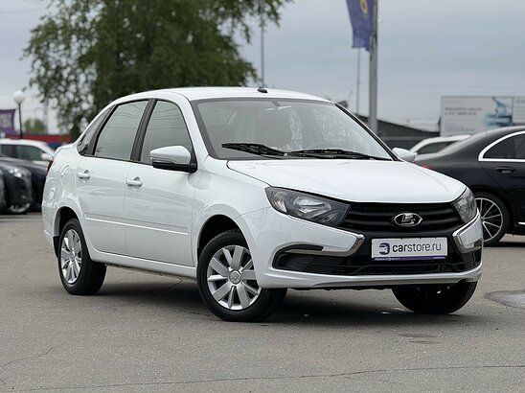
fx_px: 1818
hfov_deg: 16.4
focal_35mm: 120
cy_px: 196
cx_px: 262
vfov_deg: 12.3
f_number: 2.8
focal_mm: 15.66
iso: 50
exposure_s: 1/721
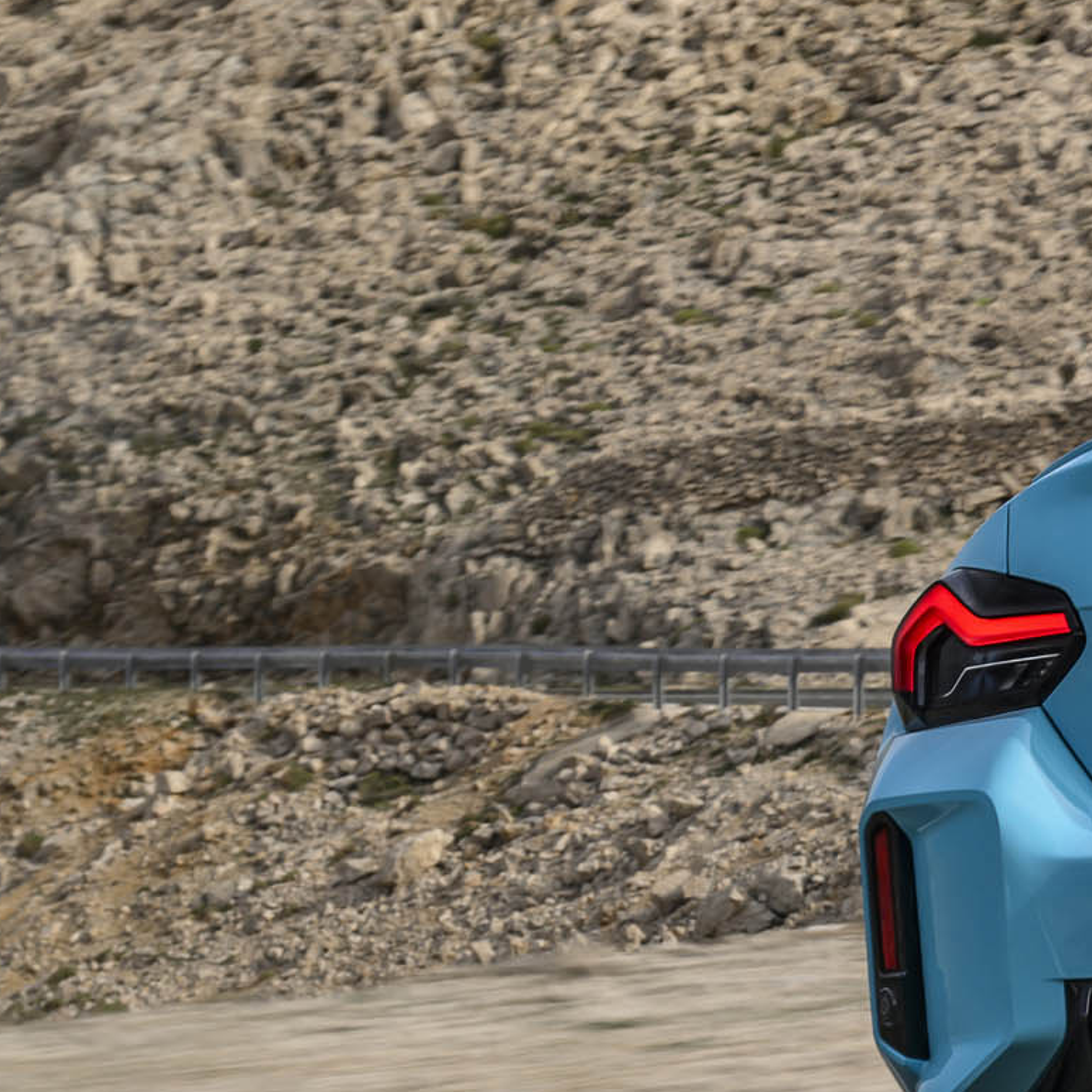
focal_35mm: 203
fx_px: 7245
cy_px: 355
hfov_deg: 8.3
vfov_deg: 8.6
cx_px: 1917
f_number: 10
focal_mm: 57
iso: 80
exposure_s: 1/25
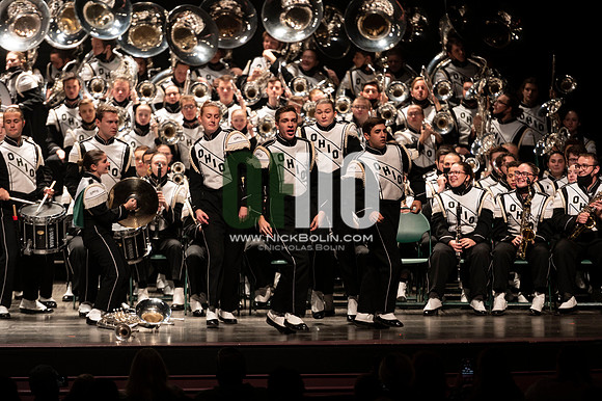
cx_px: 301
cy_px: 200
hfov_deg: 10.3
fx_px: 3342
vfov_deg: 6.9
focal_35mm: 200
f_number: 2.8
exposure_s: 1/500
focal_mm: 200
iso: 2500
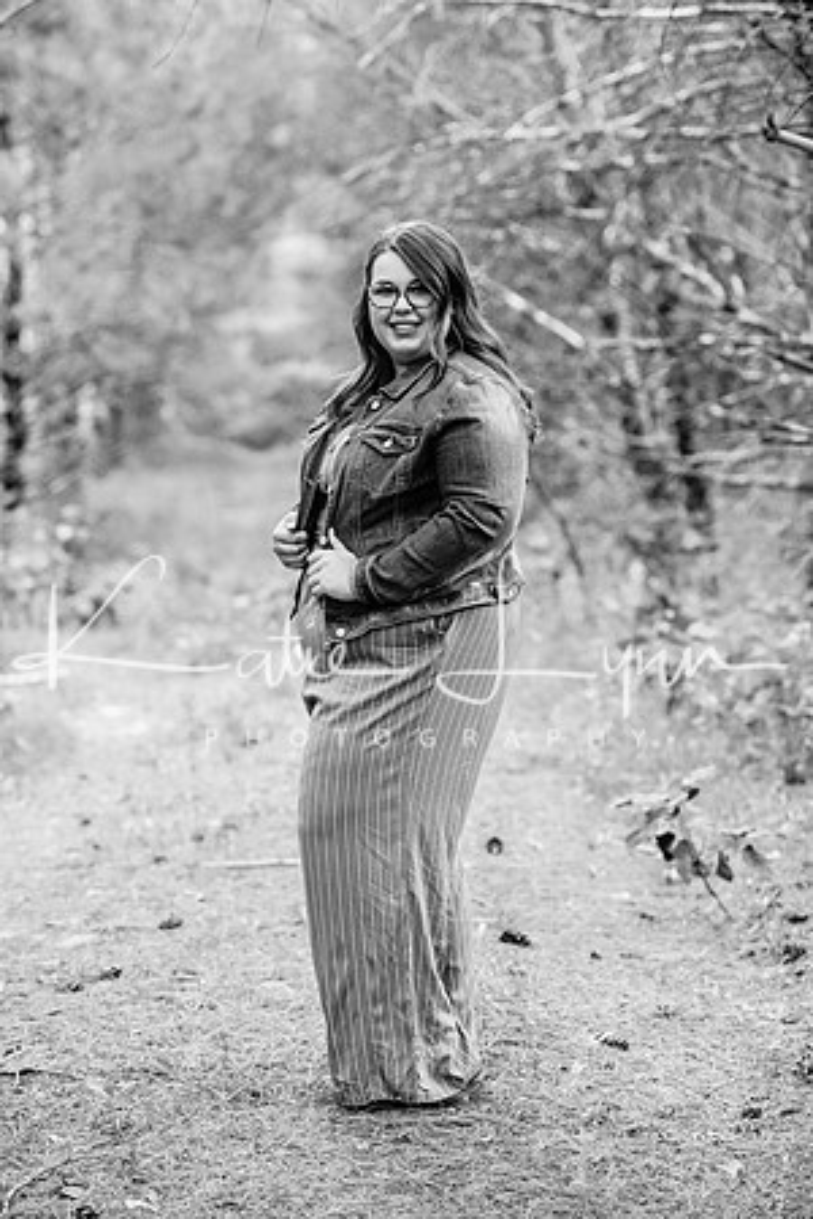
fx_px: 2879
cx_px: 406
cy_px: 610
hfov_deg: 16.1
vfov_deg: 23.9
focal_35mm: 85
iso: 640
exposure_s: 1/800
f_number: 2.8
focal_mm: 85
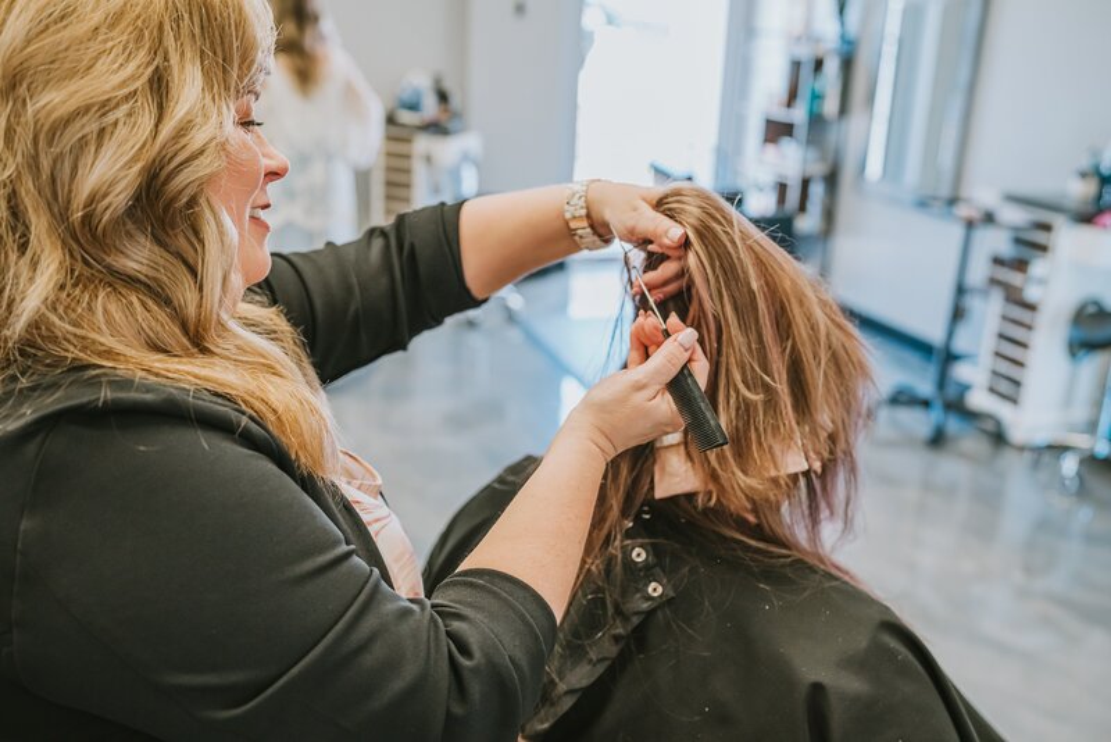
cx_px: 556
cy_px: 371
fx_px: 1080
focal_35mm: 35
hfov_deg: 54.4
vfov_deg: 37.9
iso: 1600
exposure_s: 1/250
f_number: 2.8
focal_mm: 35
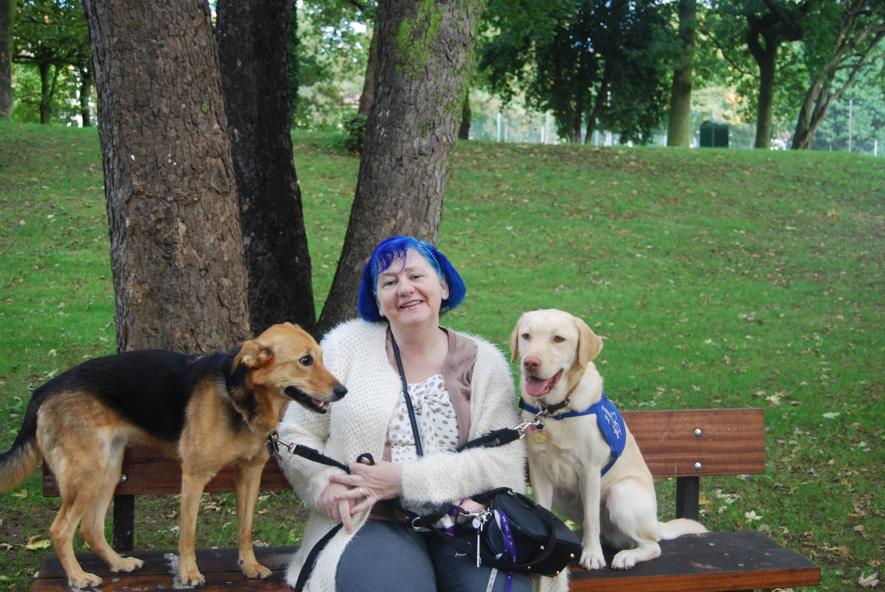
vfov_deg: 26.6
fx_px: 1255
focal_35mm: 51
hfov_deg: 38.8
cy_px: 296
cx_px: 442
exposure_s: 1/40
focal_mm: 34
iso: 200
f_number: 4.5
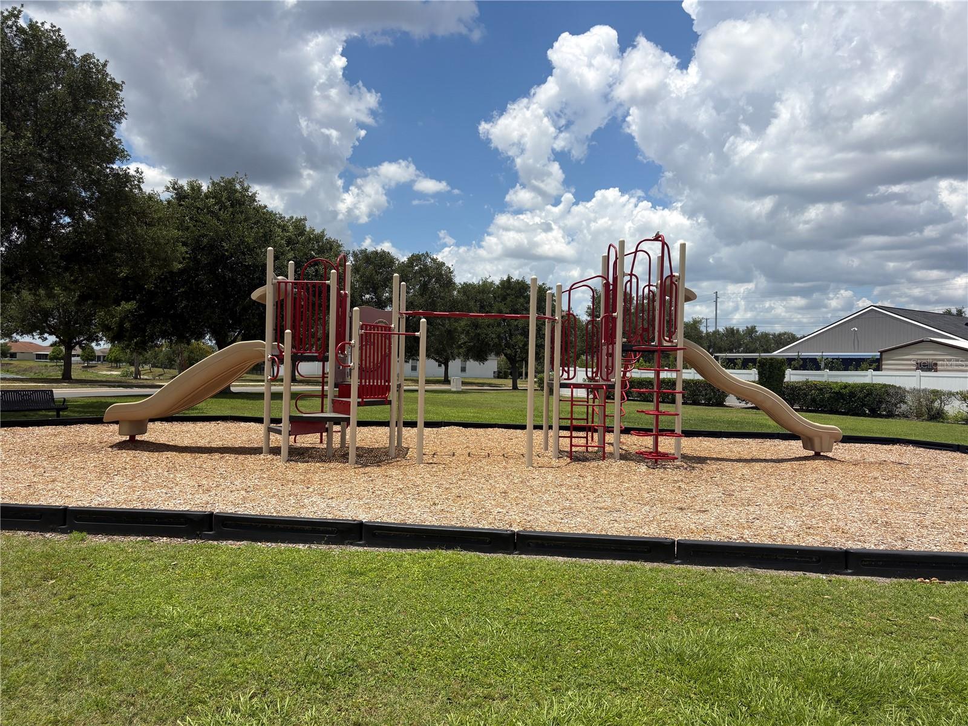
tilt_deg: +1.0
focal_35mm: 26
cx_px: 484
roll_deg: -1.1
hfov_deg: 67.3
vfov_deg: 53.1
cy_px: 363
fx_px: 727
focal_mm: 5.96
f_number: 1.6
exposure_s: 1/6329
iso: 50
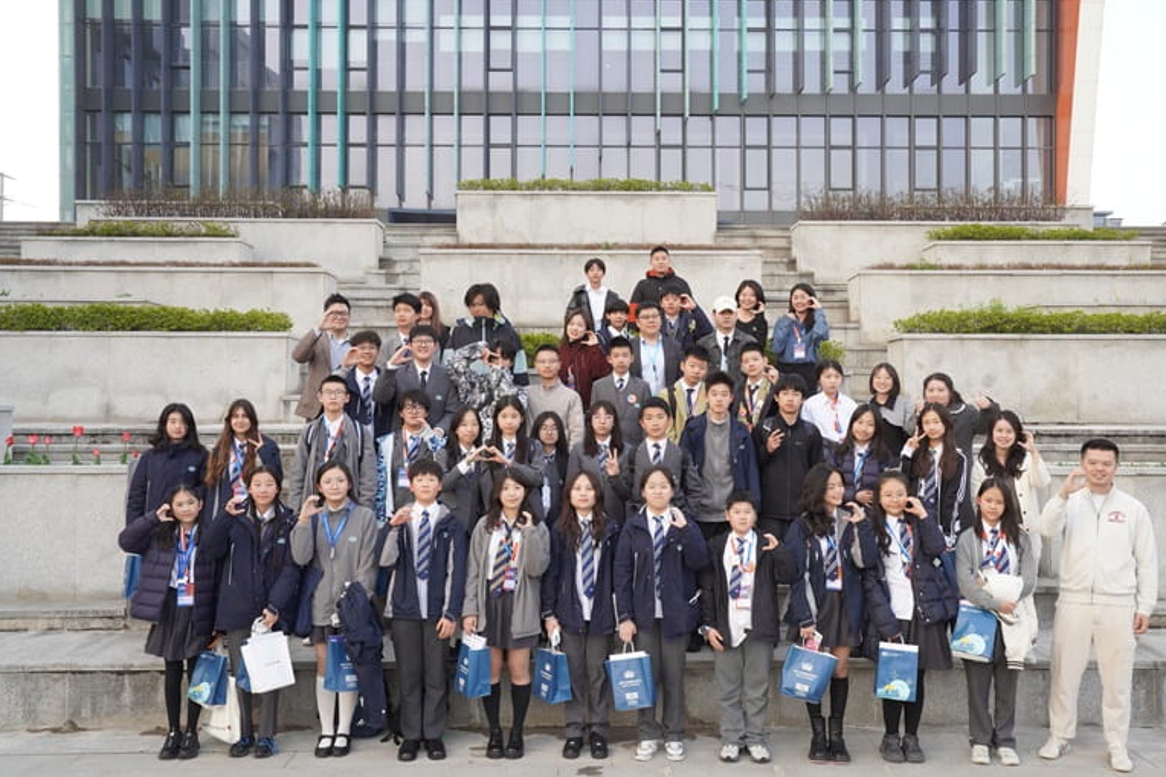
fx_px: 1133
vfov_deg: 37.8
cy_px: 398
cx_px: 593
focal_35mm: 35
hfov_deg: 54.4
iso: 2500
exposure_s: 1/500
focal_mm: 34
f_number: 7.1
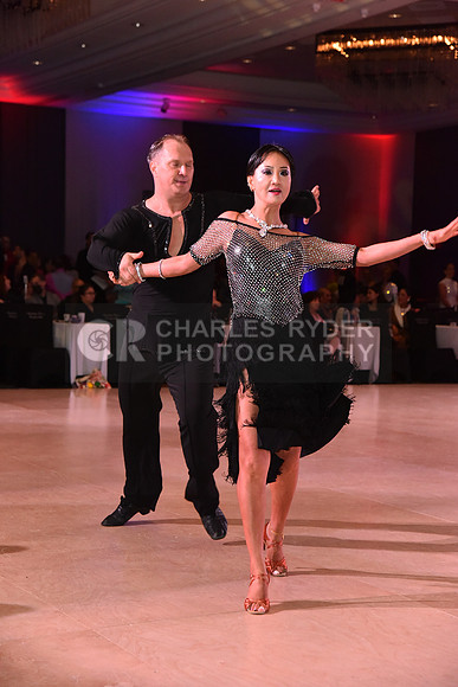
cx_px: 229
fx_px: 1335
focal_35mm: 70
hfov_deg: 19.5
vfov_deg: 28.8
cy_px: 344
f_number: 5.6
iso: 2500
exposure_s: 1/320
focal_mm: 70
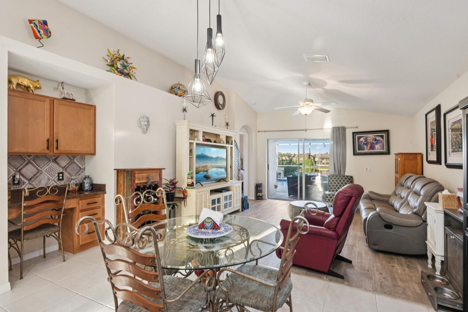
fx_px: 221
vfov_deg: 70.3
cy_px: 165
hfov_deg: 93.2
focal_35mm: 17
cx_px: 248
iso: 400
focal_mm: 16
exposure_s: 1/13
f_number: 8
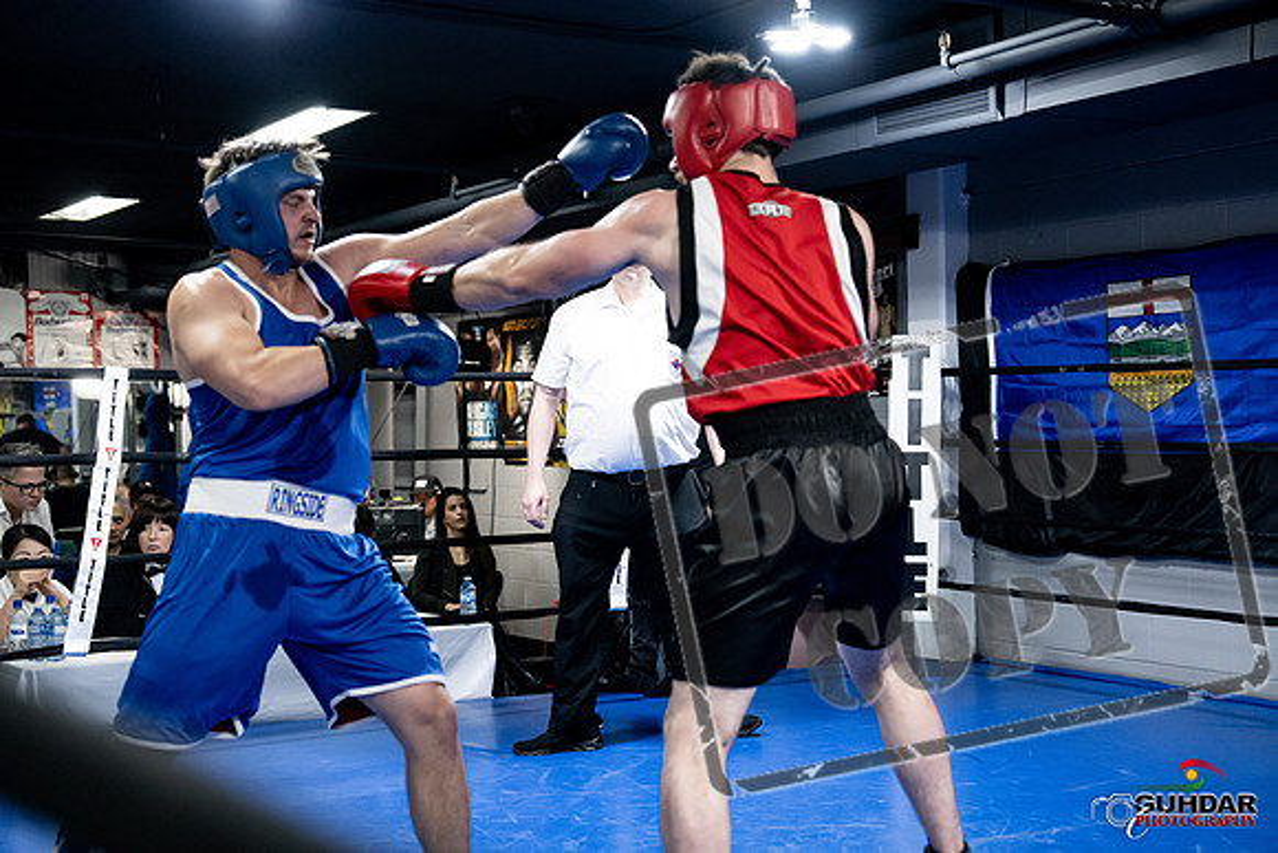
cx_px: 639
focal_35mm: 50
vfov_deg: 27.0
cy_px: 426
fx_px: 1775
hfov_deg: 39.6
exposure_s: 1/1000
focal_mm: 50
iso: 6400
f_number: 2.8
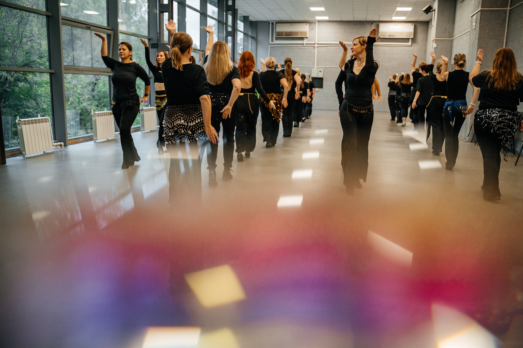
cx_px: 259
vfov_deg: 43.6
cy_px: 174
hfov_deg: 62.1
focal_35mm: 30
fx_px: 434
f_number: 2.8
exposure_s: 1/125
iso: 560
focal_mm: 29.5
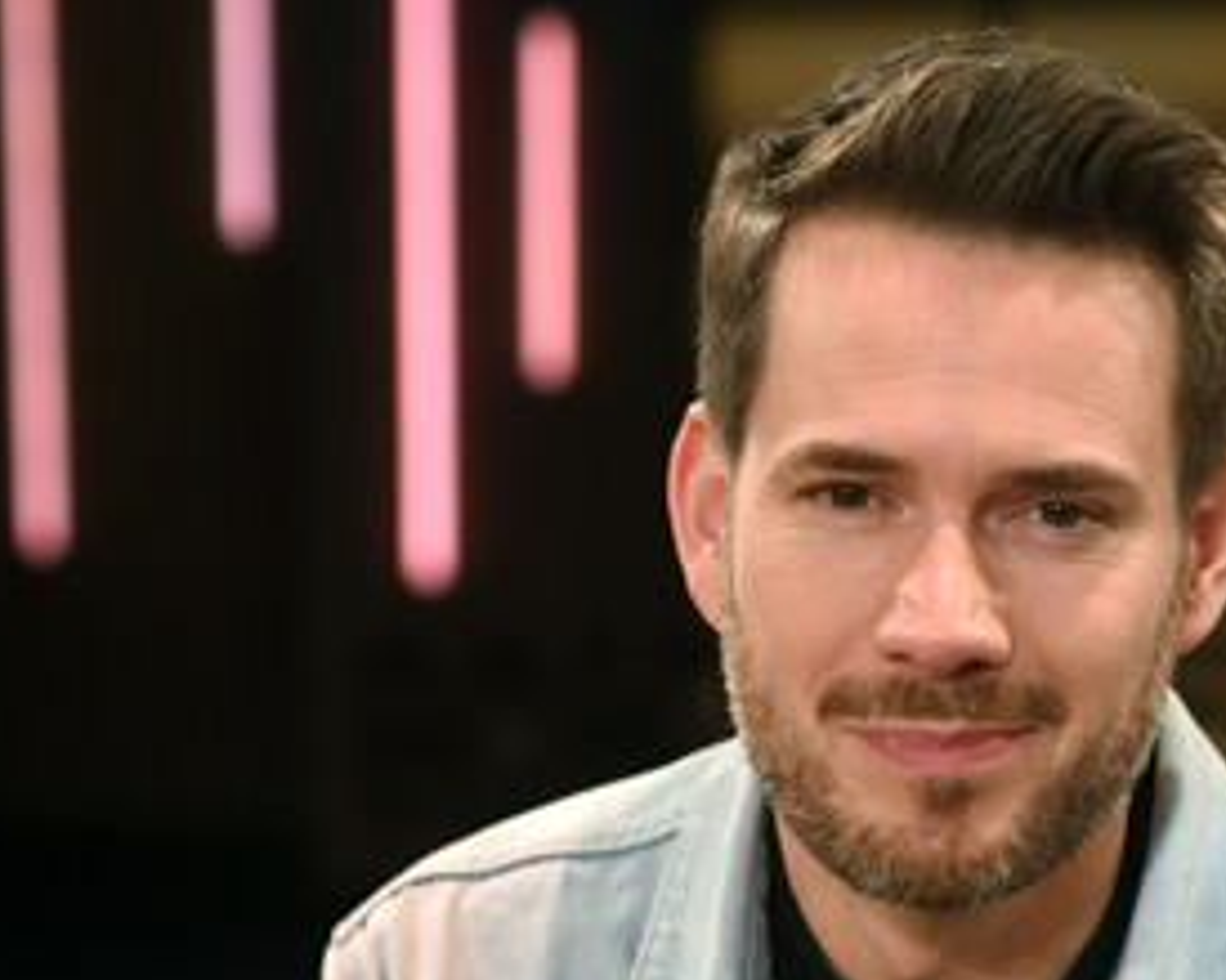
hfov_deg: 22.5
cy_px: 662
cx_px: 732
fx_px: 3083
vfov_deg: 18.0
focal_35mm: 85
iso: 1250
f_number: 2.5
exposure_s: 1/400
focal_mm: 55
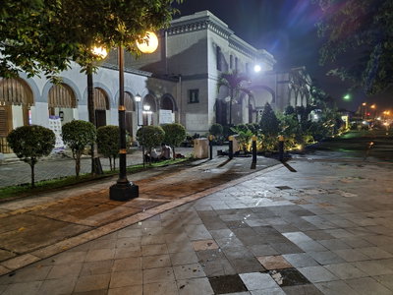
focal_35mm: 26
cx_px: 196
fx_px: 295
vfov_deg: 53.1
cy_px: 148
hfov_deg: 67.3
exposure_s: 1/17
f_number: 1.8
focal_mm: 5.4
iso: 500
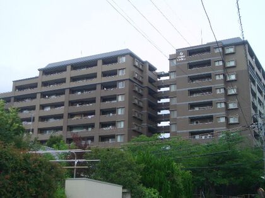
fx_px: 398
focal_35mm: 52
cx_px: 132
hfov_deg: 36.8
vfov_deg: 28.0
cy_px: 99
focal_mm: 6.9
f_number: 4.6
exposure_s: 1/320
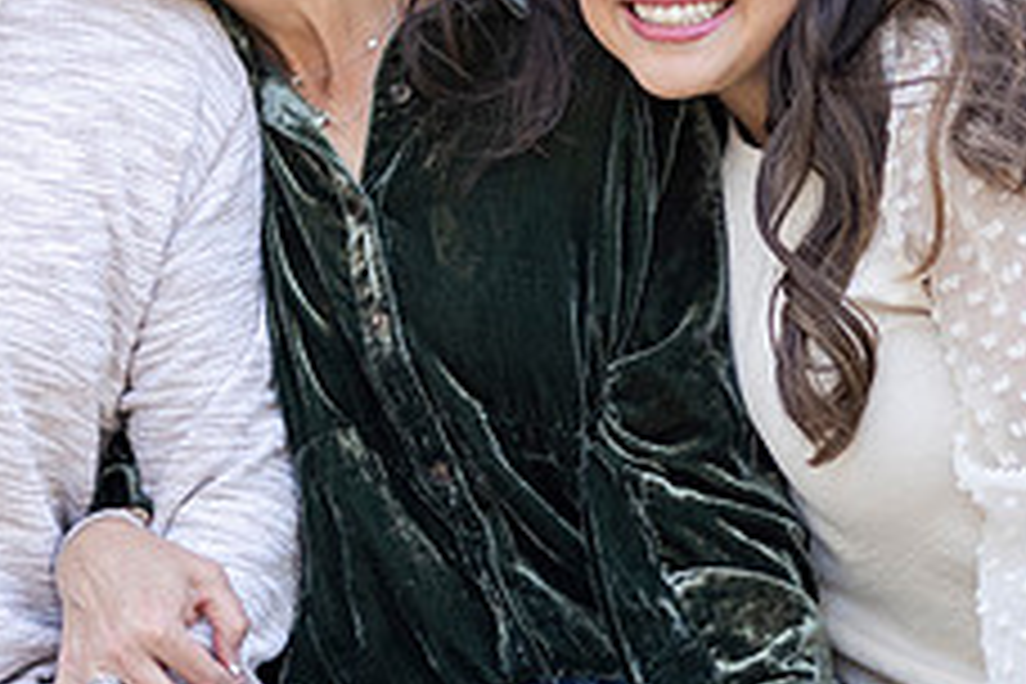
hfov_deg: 9.5
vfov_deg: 6.4
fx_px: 6156
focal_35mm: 216
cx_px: 94
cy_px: 128
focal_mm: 85
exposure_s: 1/800
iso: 400
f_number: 1.8
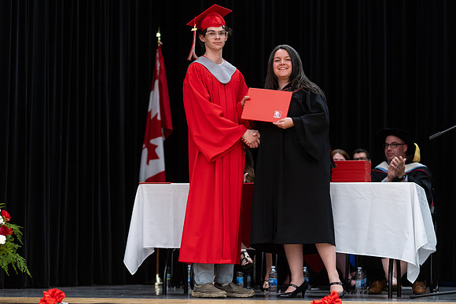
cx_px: 228
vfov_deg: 12.5
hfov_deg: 18.6
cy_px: 165
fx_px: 1389
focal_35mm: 110
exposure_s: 1/200
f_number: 2.8
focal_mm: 85
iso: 1000
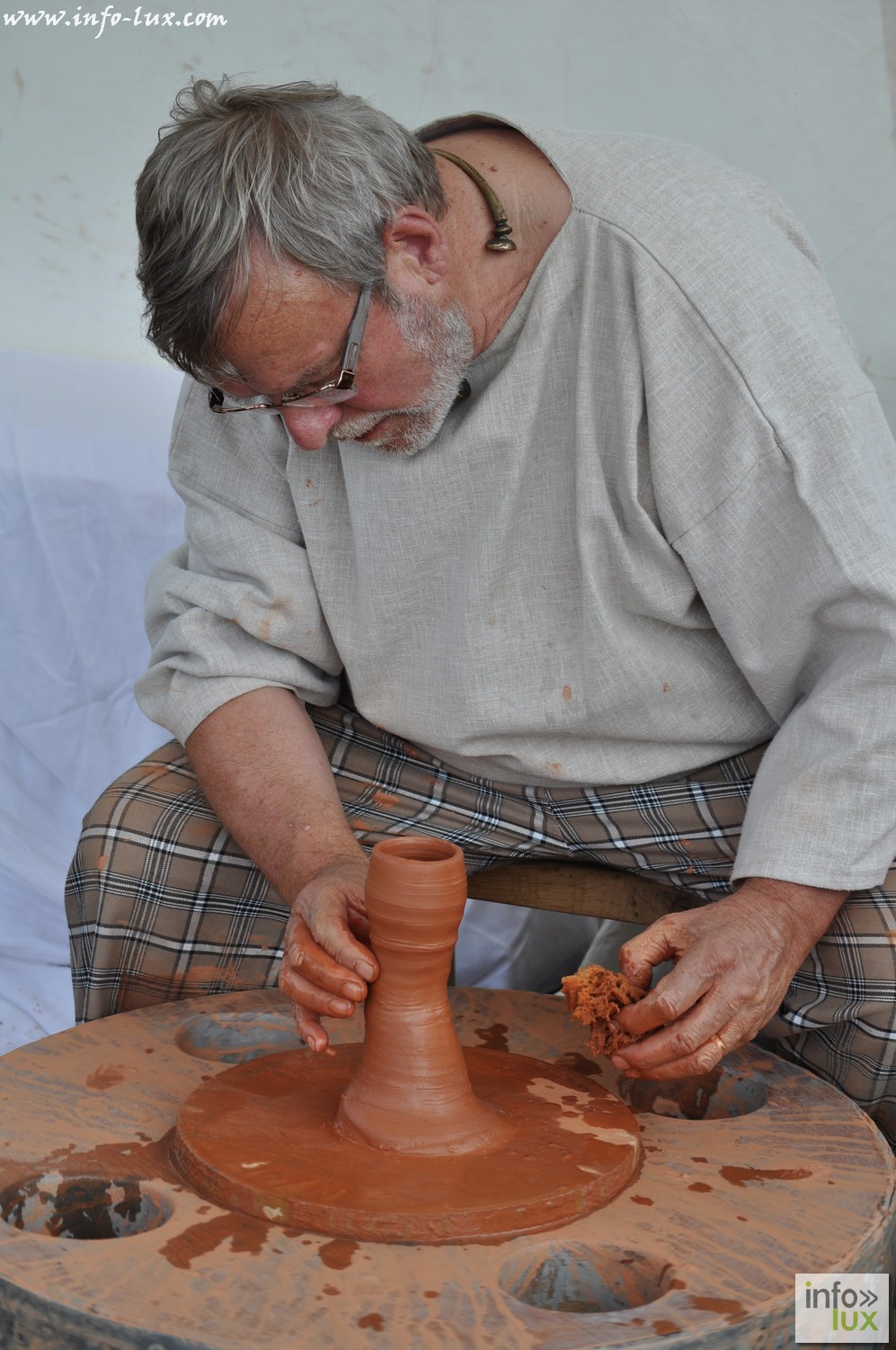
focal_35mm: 82
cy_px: 675
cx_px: 448
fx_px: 3088
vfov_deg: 24.6
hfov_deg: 16.5
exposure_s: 1/250
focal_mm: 55
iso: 200
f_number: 8
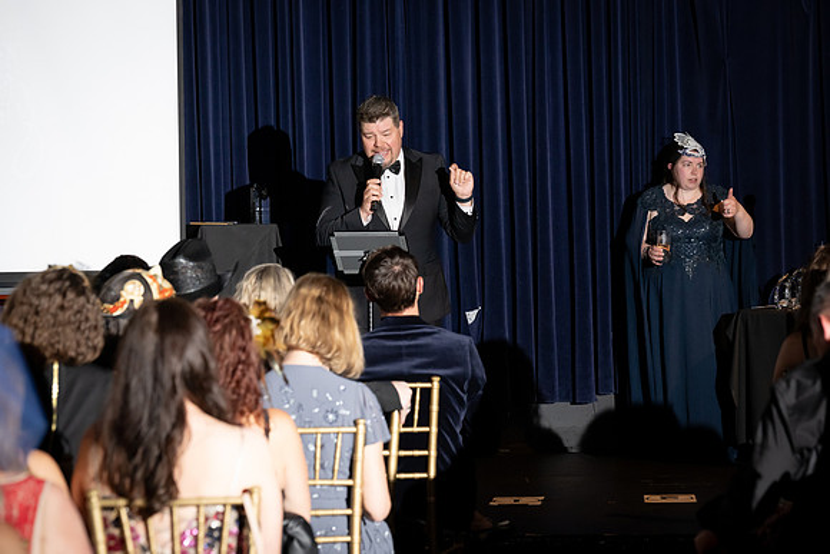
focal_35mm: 116
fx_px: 2675
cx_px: 415
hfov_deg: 17.6
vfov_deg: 11.8
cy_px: 277
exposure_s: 1/200
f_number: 5
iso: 2500
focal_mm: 116
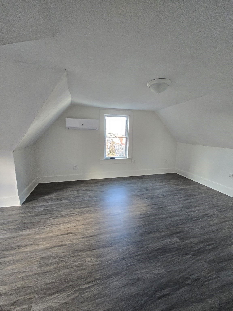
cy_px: 156
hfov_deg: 89.9
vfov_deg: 106.2
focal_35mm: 13
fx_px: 117
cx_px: 116
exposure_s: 1/60
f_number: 2.2
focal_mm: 2.2
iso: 320
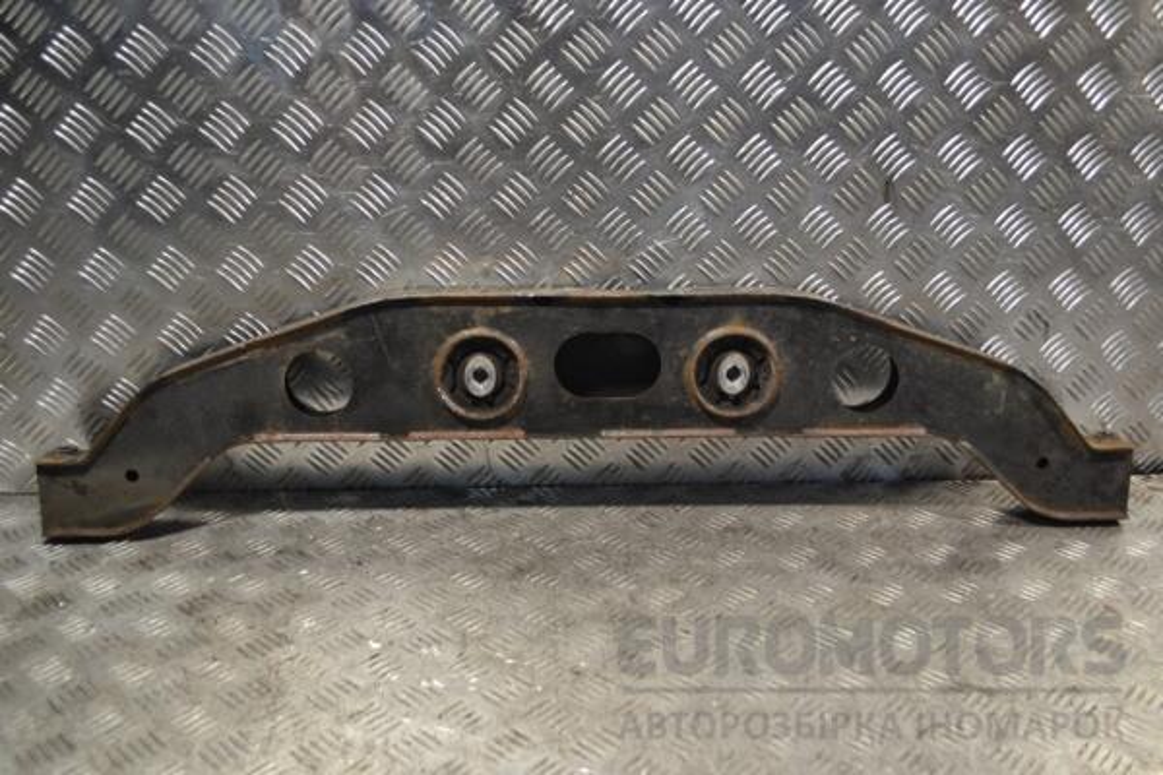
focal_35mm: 36
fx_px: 1163
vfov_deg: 36.9
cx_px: 582
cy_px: 388
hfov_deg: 53.1
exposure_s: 1/100
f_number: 5
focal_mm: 24
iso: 400
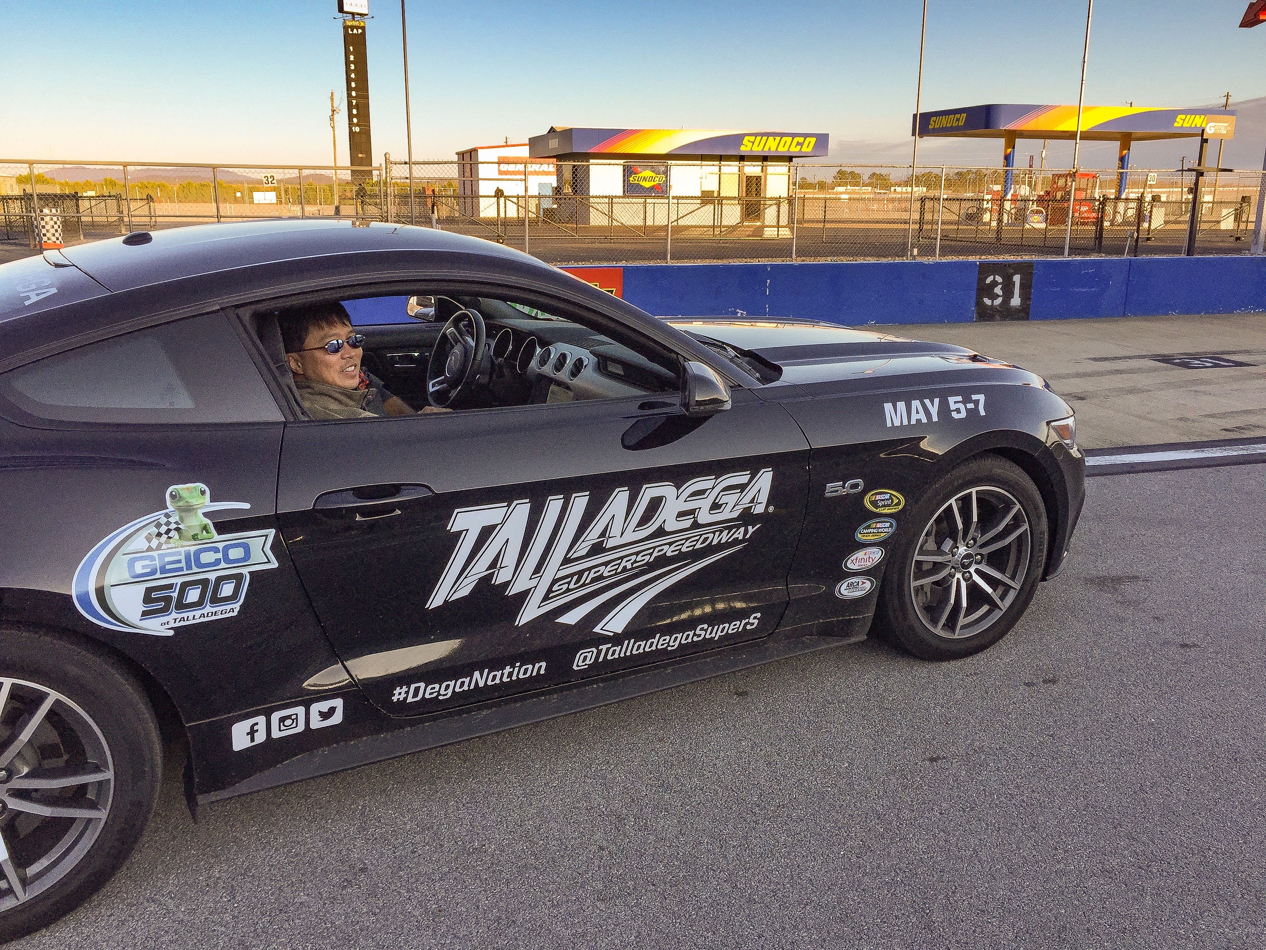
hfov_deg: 61.7
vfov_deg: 48.2
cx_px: 633
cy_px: 475
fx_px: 1061
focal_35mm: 29
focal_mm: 4.15
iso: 32
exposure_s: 1/750
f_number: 2.2
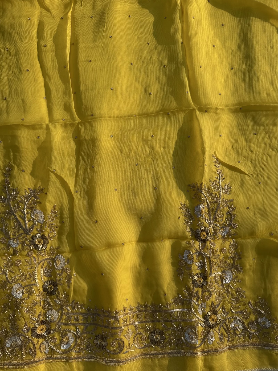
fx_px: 257
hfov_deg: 56.8
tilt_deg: -83.6
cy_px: 186
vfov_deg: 71.6
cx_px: 139
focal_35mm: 24
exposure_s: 1/4975
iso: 80
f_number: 1.78
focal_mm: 6.76
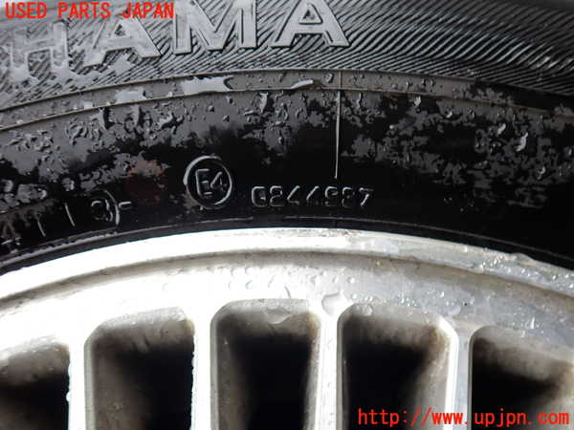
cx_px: 287
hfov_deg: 60.0
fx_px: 497
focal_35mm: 30
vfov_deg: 46.8
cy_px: 215
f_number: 2.3
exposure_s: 1/125
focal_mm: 5.4
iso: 125
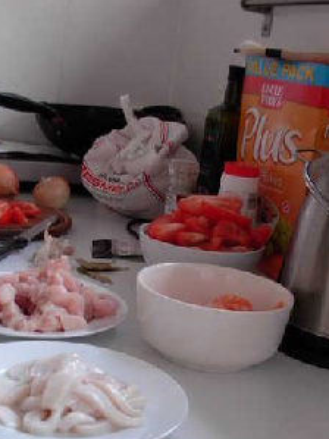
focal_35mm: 61
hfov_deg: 24.0
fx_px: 774
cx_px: 164
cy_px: 326
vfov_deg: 31.2
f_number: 2.9
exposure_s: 1/13.4
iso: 79
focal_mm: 6.3
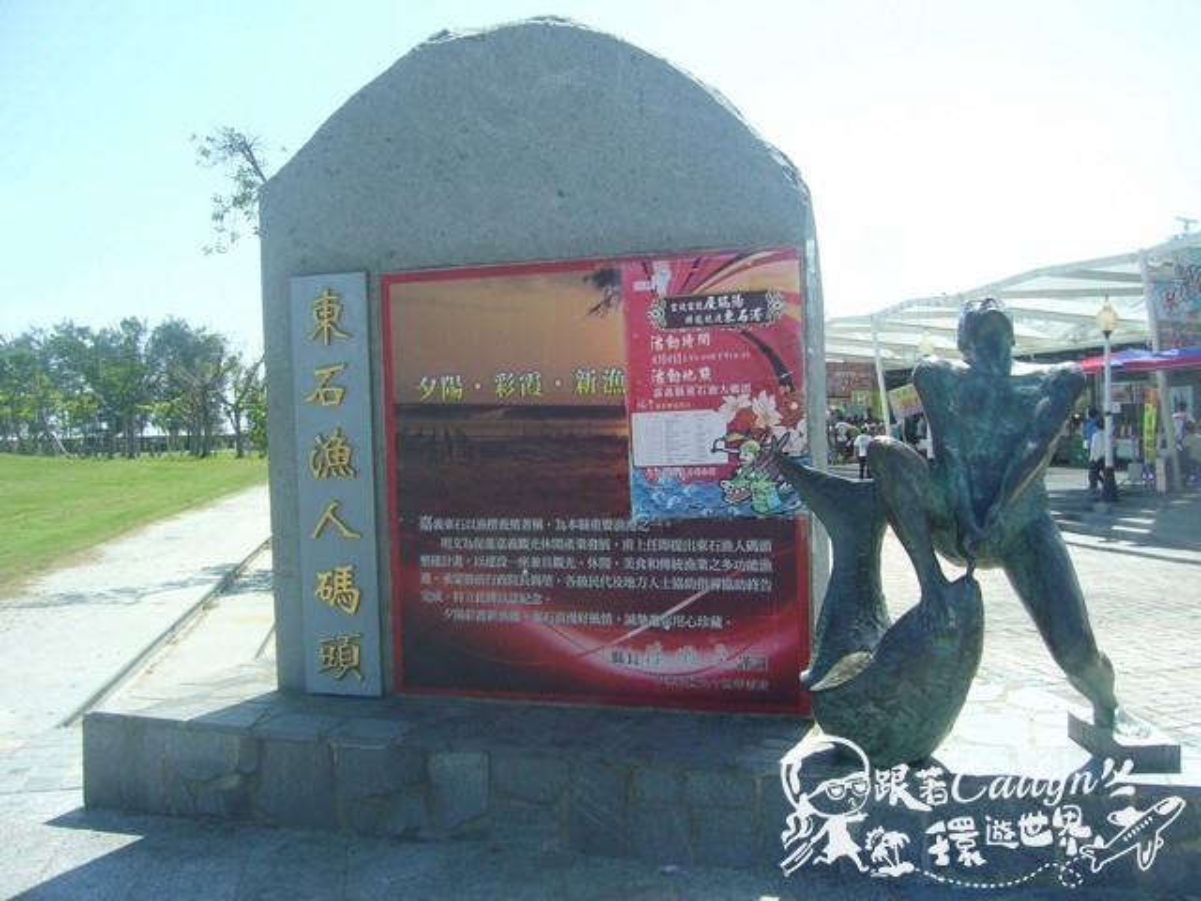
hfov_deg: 52.6
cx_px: 600
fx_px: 1214
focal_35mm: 35
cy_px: 450
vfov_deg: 40.7
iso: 100
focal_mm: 5.8
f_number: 5.6
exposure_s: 1/320
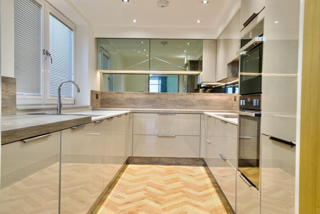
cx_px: 160
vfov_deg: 42.4
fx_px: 276
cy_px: 107
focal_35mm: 31
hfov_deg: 60.3
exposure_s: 1/100
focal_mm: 31
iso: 4000
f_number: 6.3
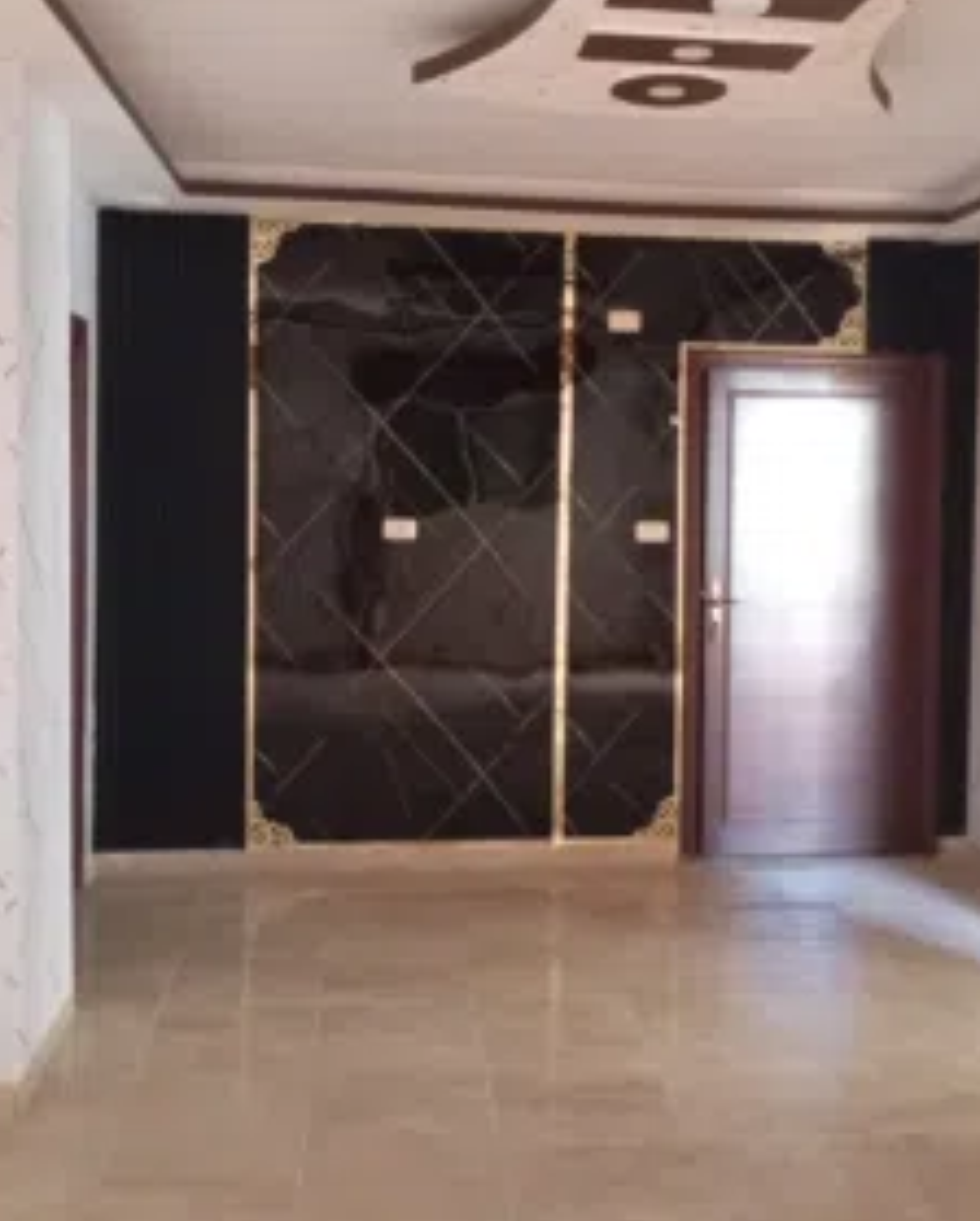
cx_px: 547
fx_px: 1411
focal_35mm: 39
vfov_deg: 46.6
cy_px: 499
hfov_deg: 38.3
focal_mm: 4.22
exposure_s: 1/20
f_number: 1.8
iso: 6806
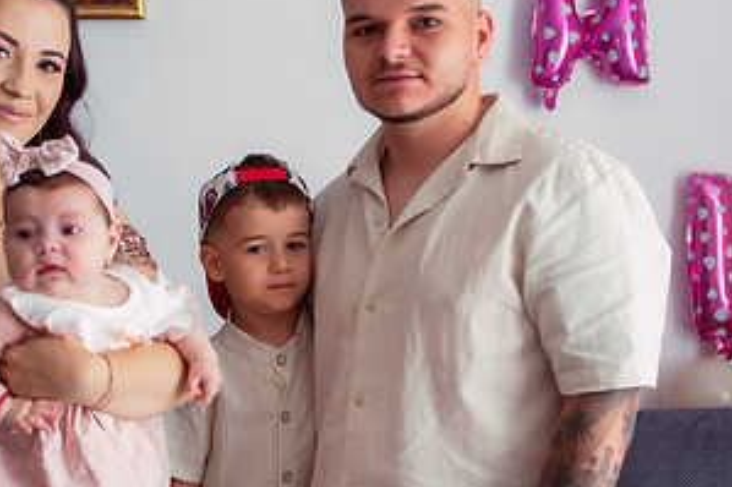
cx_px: 252
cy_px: 297
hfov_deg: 28.7
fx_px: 1422
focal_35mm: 70
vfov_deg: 19.4
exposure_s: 1/160
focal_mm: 35
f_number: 3.2
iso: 1250
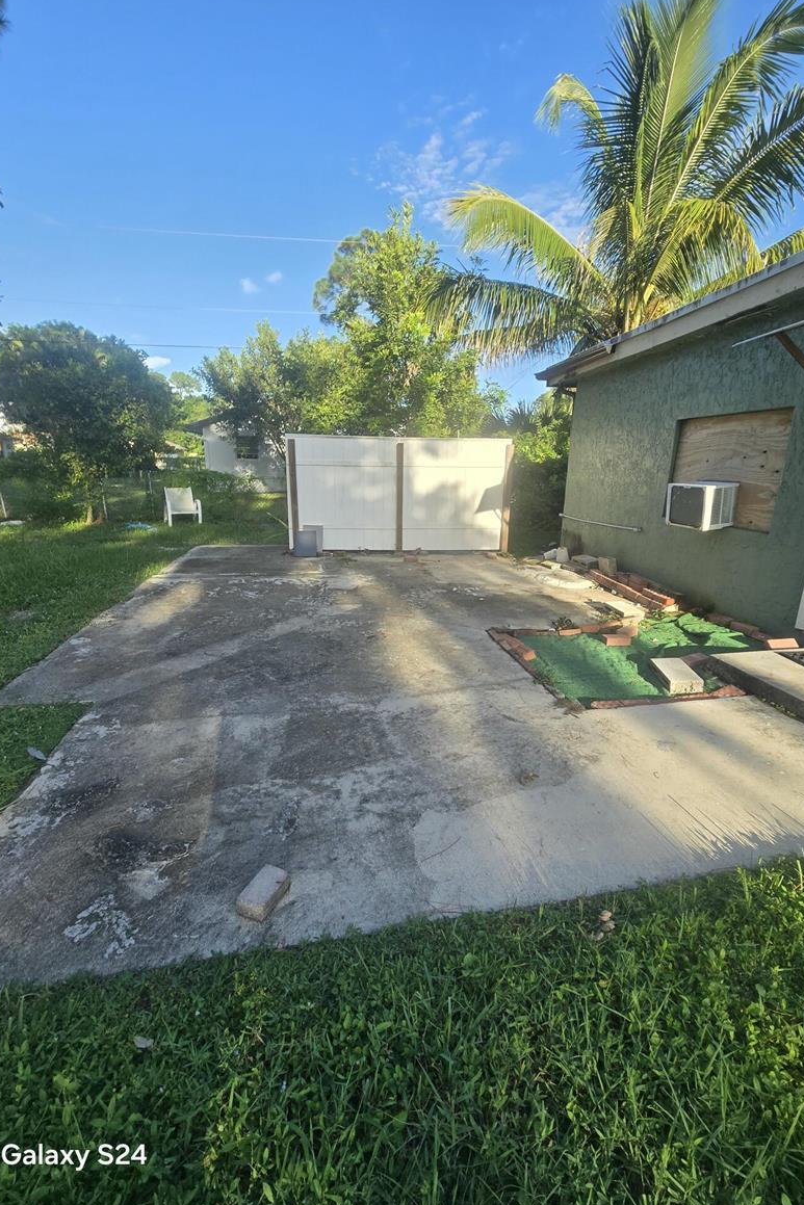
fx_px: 469
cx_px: 410
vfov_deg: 104.2
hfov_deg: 81.2
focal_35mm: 14
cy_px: 610
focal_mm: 2.2
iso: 50
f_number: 2.2
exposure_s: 1/736
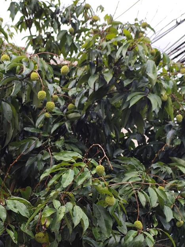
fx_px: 563
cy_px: 189
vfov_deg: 24.4
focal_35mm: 79
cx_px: 50
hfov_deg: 18.6
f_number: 1.65
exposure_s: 1/100
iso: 50
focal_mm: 6.19
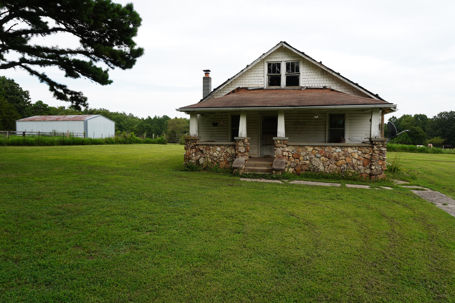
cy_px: 152
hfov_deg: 73.7
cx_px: 228
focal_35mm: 24
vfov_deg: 53.1
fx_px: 303
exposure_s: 1/160
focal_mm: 16
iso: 100
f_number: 5
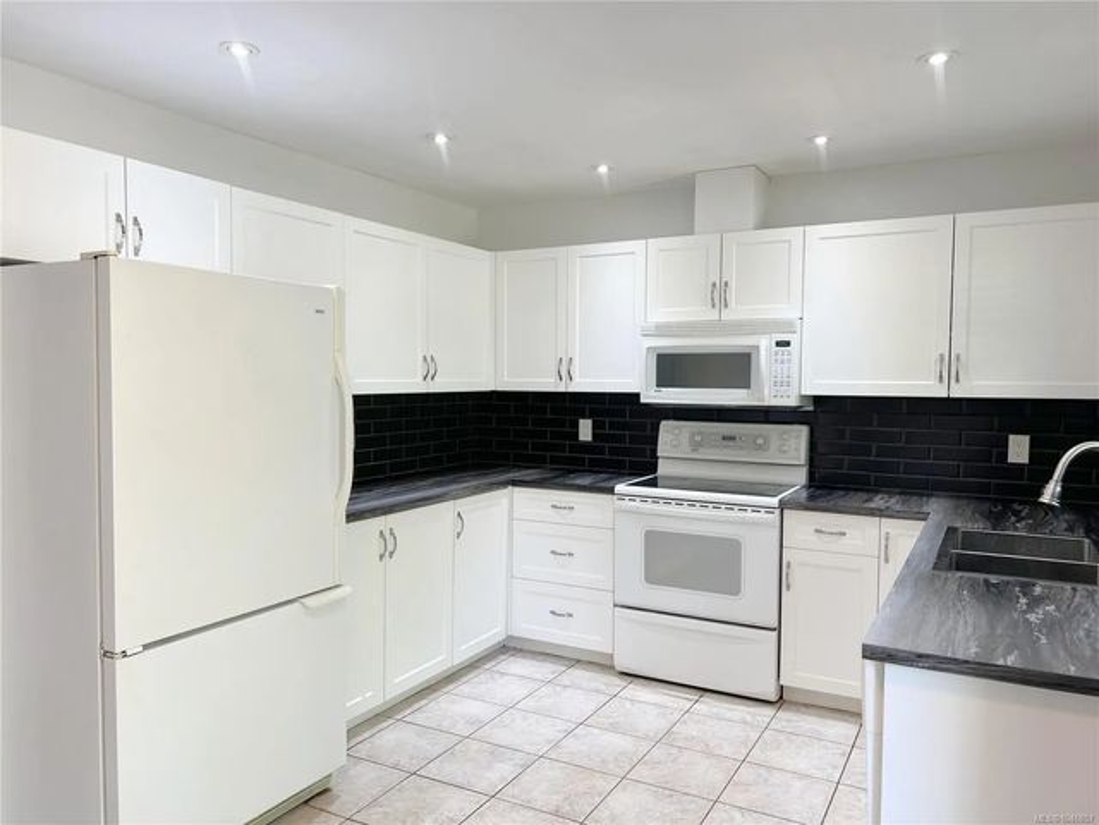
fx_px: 825
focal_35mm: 26
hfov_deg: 67.3
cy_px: 412
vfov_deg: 53.1
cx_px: 550
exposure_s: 1/120
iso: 64
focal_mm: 5.7
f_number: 1.5
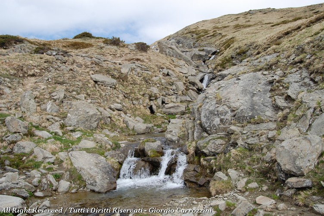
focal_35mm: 27
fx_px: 243
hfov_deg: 67.4
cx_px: 162
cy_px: 108
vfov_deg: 47.8
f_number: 9
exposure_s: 1/320
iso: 200
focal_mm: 18
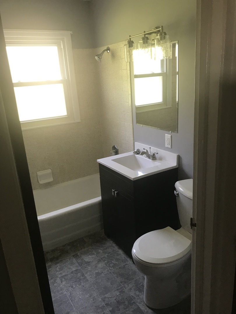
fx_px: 255
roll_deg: +4.9
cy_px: 157
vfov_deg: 63.4
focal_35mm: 28
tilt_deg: -15.3
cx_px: 118
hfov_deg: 49.7
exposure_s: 1/24
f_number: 1.8
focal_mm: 3.99
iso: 40
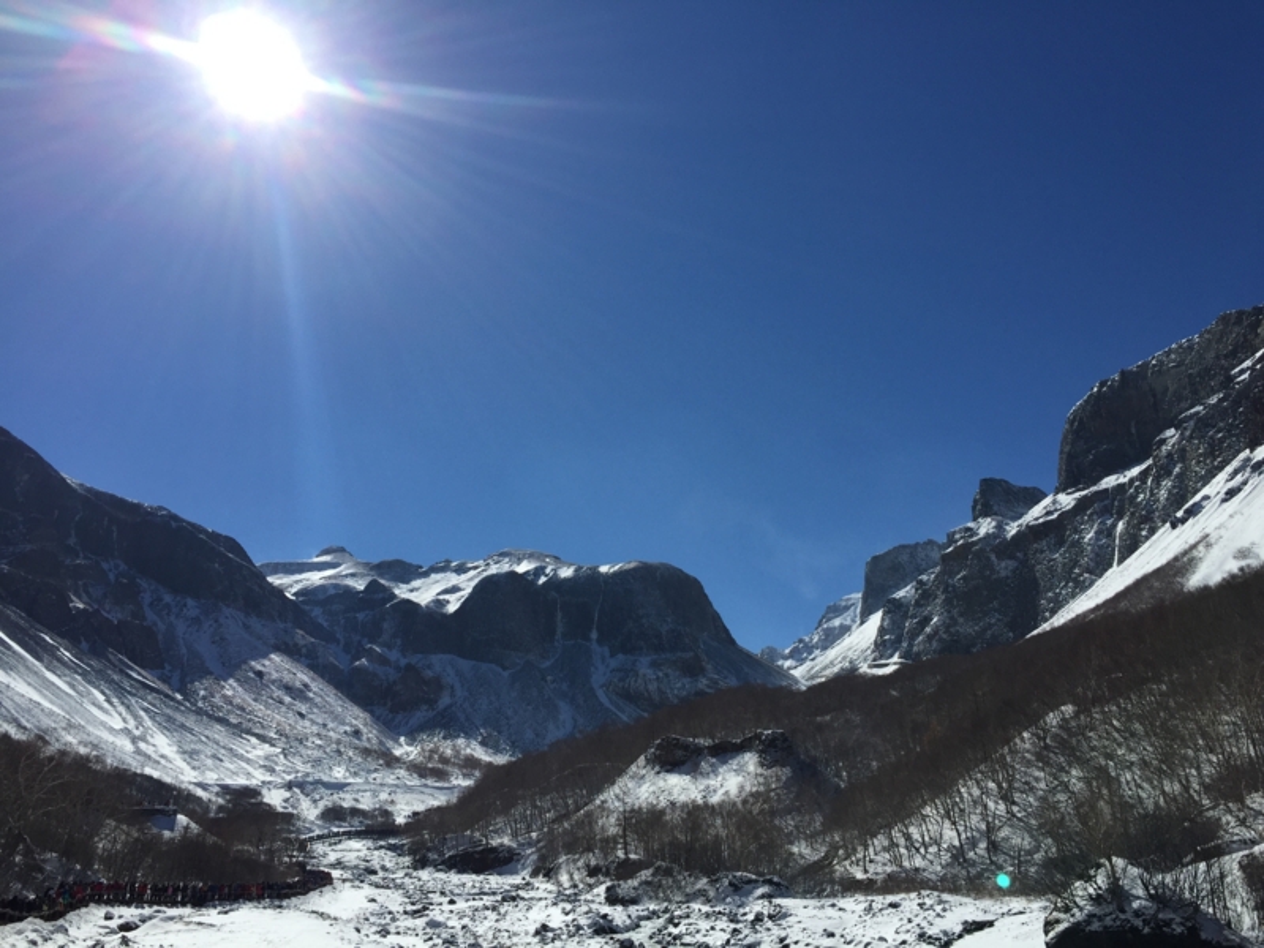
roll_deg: +0.0
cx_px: 632
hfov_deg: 61.7
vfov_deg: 48.2
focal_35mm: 29
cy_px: 474
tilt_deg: +22.2
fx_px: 1059
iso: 32
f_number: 2.2
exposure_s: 1/5650
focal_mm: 4.15
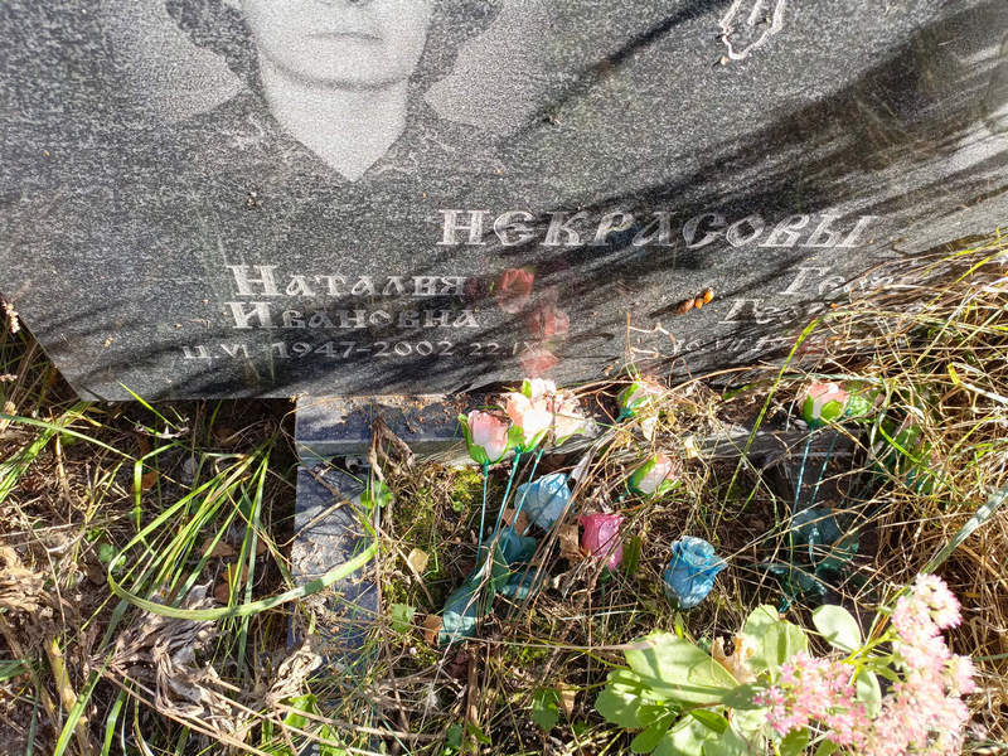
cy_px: 378
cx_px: 504
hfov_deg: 69.4
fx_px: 728
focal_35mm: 25
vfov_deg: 54.9
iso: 106
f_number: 1.69
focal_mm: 4.76
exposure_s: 1/142
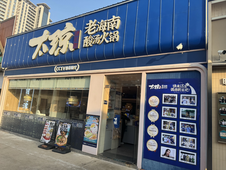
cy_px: 85
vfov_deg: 56.8
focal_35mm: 24
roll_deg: -5.8
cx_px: 113
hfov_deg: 71.6
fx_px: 157
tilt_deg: +7.7
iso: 80
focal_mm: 6.76
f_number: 1.78
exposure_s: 1/1366
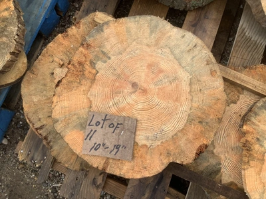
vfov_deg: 45.4
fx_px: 238
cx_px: 133
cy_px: 100
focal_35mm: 31
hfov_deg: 58.4
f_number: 2.4
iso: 25
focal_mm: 3.3
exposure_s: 1/344
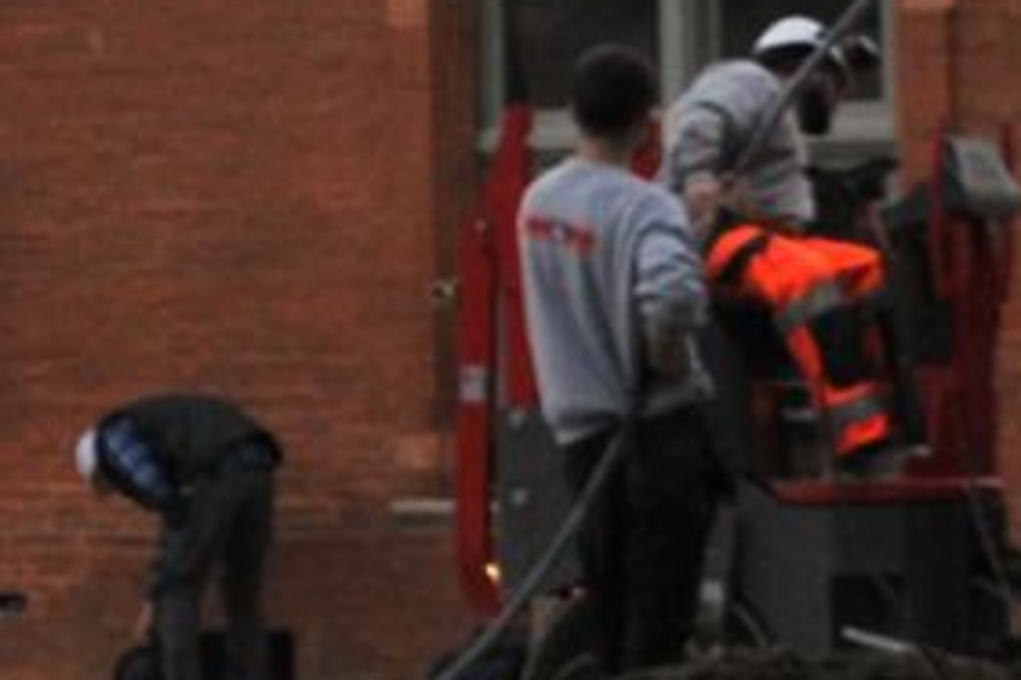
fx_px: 8673
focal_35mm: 306
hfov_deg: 6.5
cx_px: -1141
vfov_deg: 4.4
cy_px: -1069
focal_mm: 28
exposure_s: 1/2000
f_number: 5.6
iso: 400
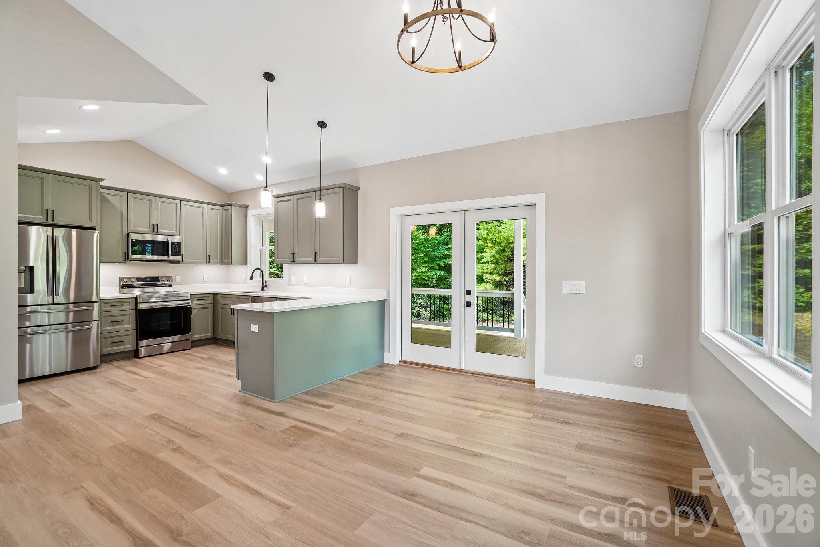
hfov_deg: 100.4
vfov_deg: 77.3
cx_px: 410
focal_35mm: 15
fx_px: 342
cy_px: 274
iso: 320
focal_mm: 10
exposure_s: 1/30
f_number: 8
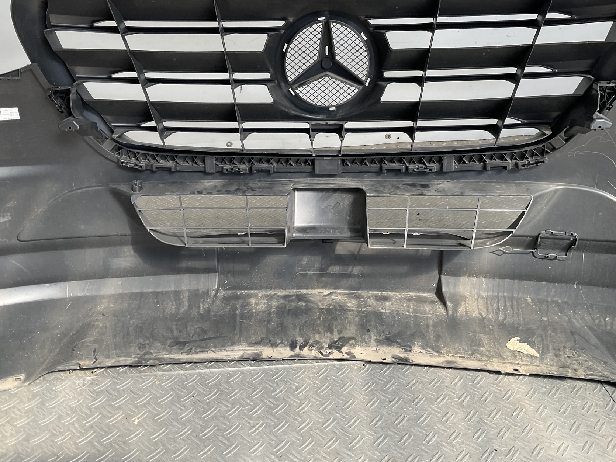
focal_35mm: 35
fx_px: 623
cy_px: 185
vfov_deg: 40.5
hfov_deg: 52.6
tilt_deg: -24.9
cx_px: 296
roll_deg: +0.5
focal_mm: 3
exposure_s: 1/185
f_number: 1.8
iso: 16
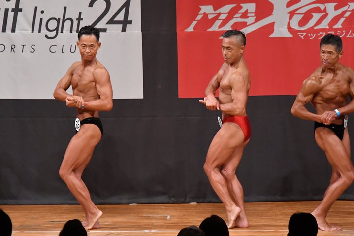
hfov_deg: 6.7
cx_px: 182
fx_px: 3018
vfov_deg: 4.5
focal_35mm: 307
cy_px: 123
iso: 7200
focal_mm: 190
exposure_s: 1/400
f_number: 5.6
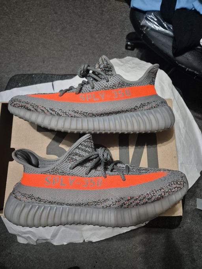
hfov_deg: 58.9
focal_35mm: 23
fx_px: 179
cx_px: 101
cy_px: 134
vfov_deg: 73.9
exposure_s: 1/100
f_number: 1.8
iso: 2000
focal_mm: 5.4
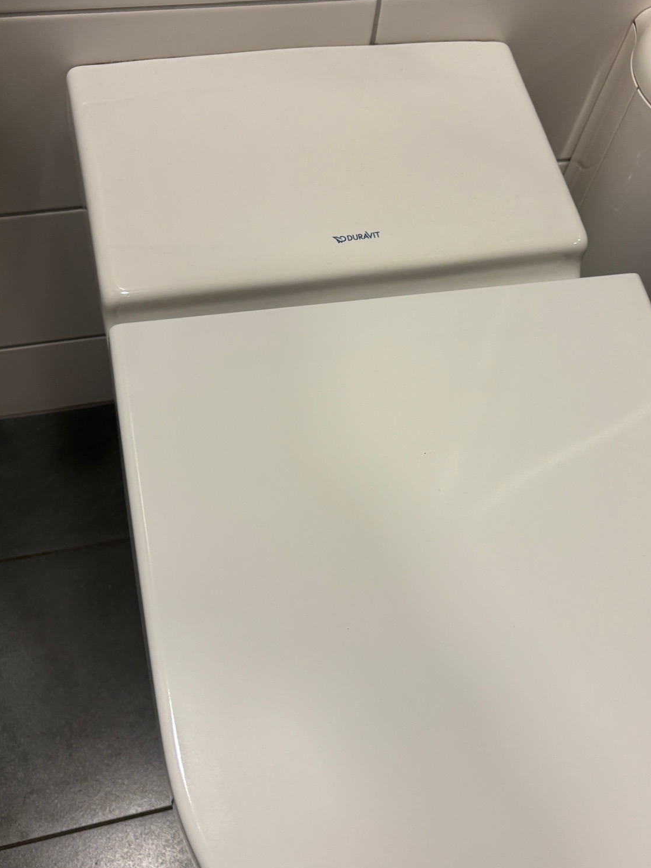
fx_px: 903
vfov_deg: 51.4
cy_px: 444
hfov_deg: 39.6
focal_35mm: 36
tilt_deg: -60.2
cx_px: 365
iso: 100
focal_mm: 5.96
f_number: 1.6
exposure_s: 1/50
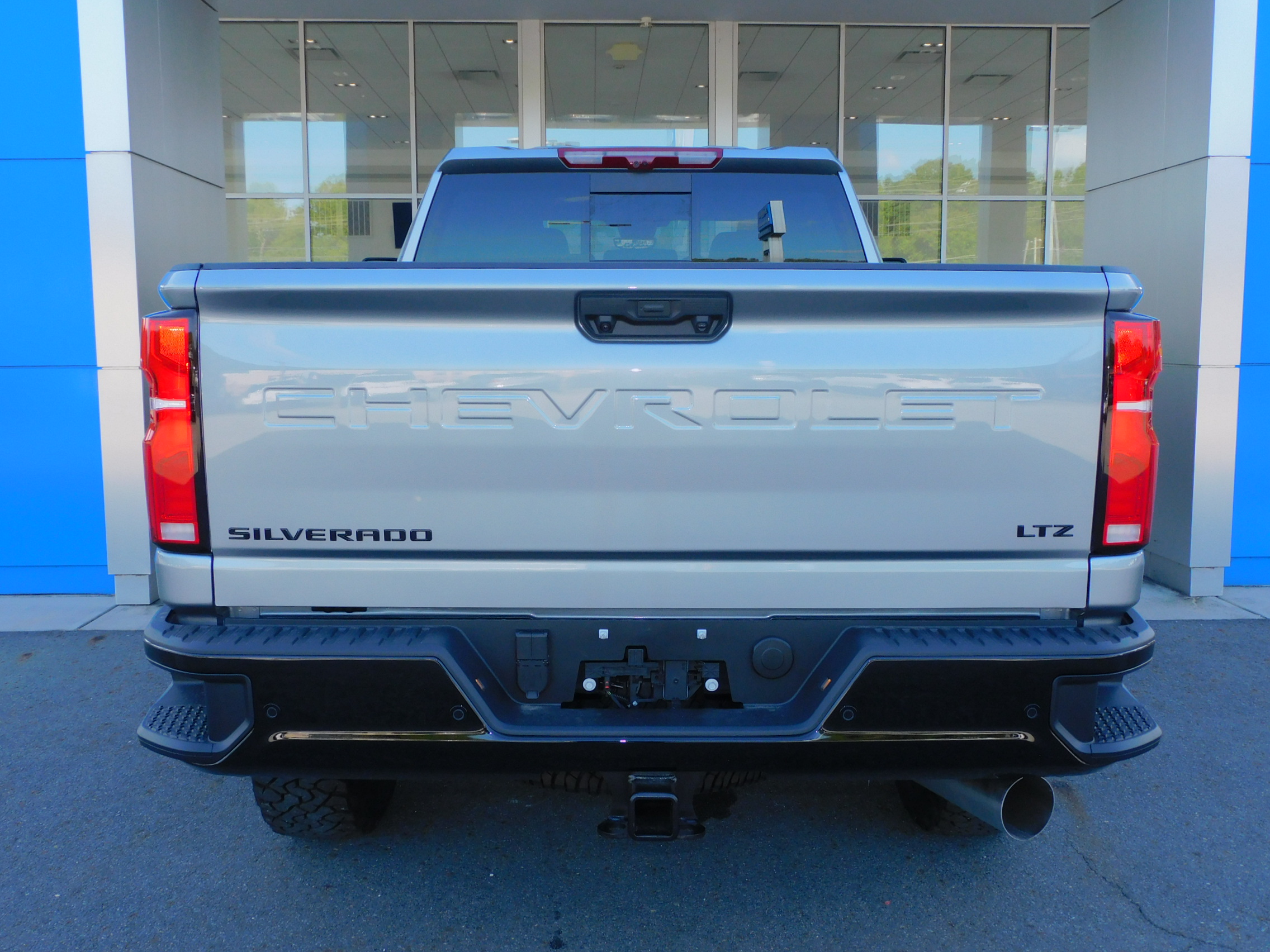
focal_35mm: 33
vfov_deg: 42.9
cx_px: 635
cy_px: 476
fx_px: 1211
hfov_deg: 55.4
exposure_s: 1/250
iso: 125
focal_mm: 5.9
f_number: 3.6
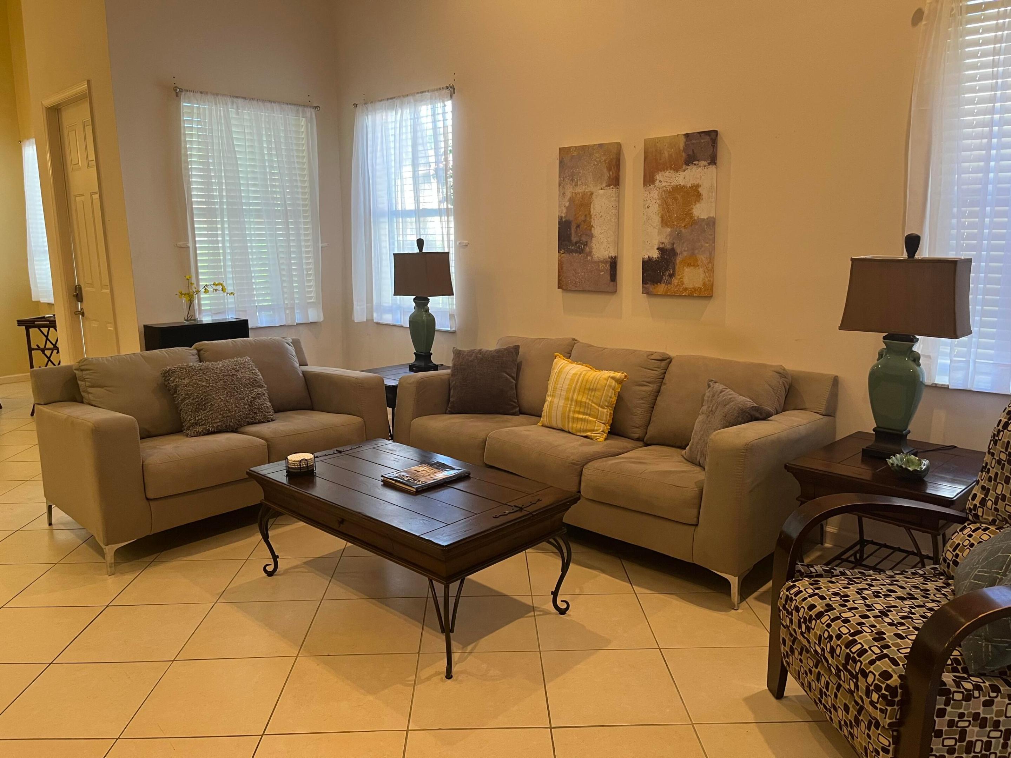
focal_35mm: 26
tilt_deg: -11.3
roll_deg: +0.5
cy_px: 379
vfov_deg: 53.1
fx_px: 759
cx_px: 506
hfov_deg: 67.3
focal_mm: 5.1
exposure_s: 1/60
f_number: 1.6
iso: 125
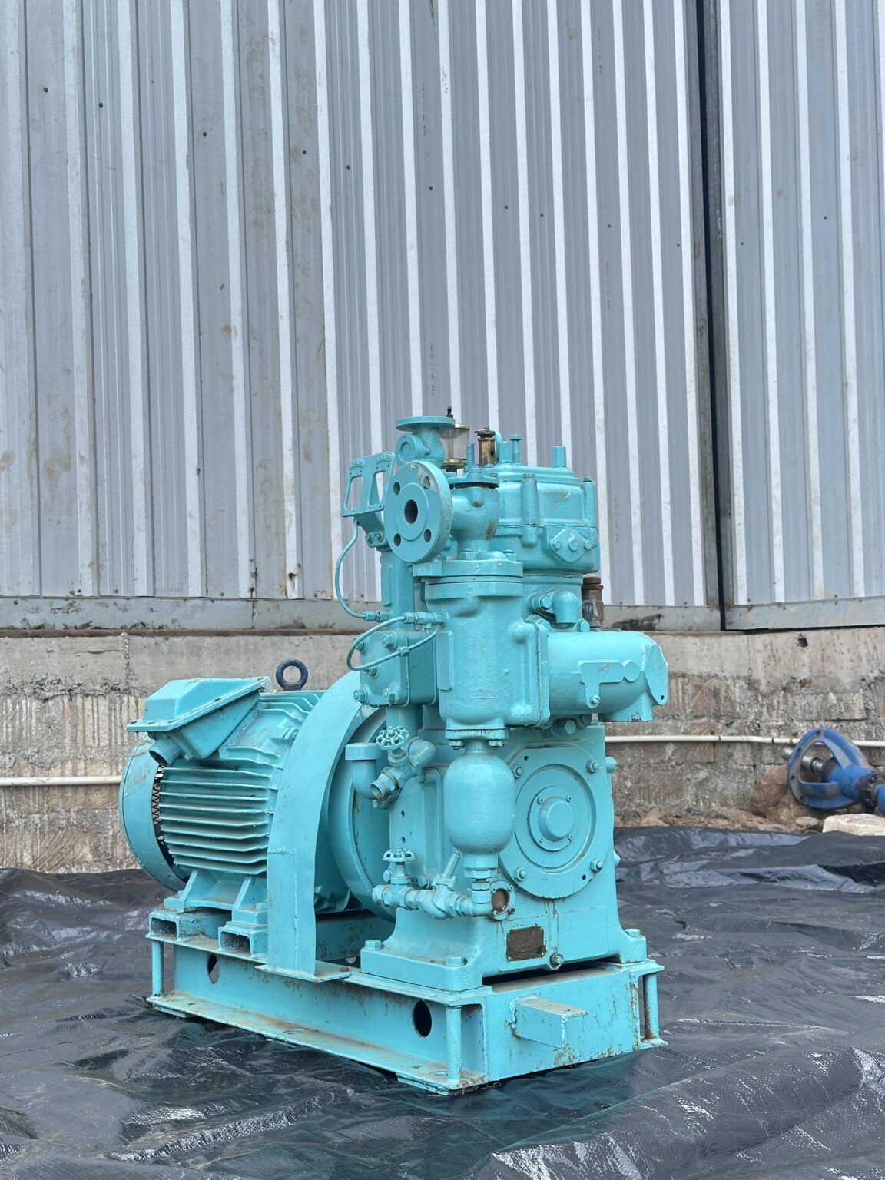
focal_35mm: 48
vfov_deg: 39.7
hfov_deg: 30.3
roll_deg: +2.4
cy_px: 590
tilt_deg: +3.7
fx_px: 1636
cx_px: 442
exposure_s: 1/433
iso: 64
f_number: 1.78
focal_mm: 6.86
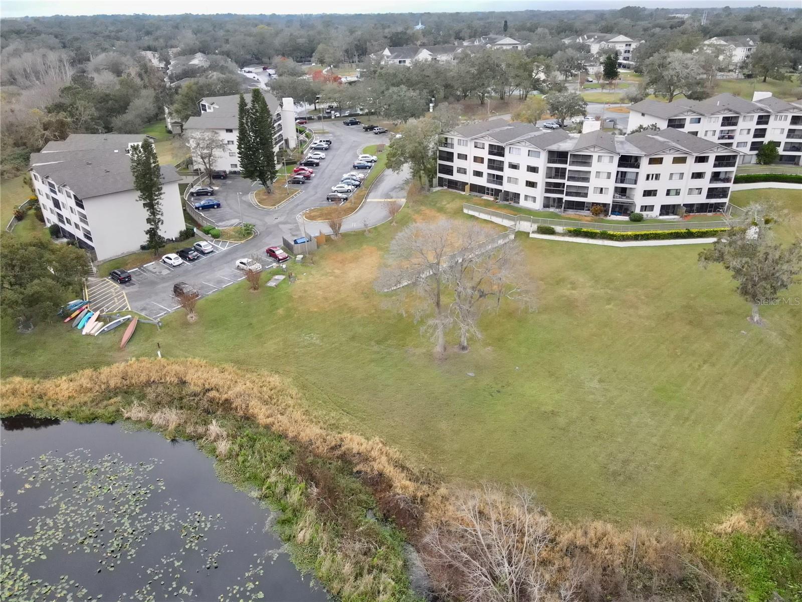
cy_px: 301
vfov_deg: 56.8
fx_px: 556
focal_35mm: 24
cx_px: 401
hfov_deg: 71.6
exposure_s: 1/500
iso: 800
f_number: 2.8
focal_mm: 4.5
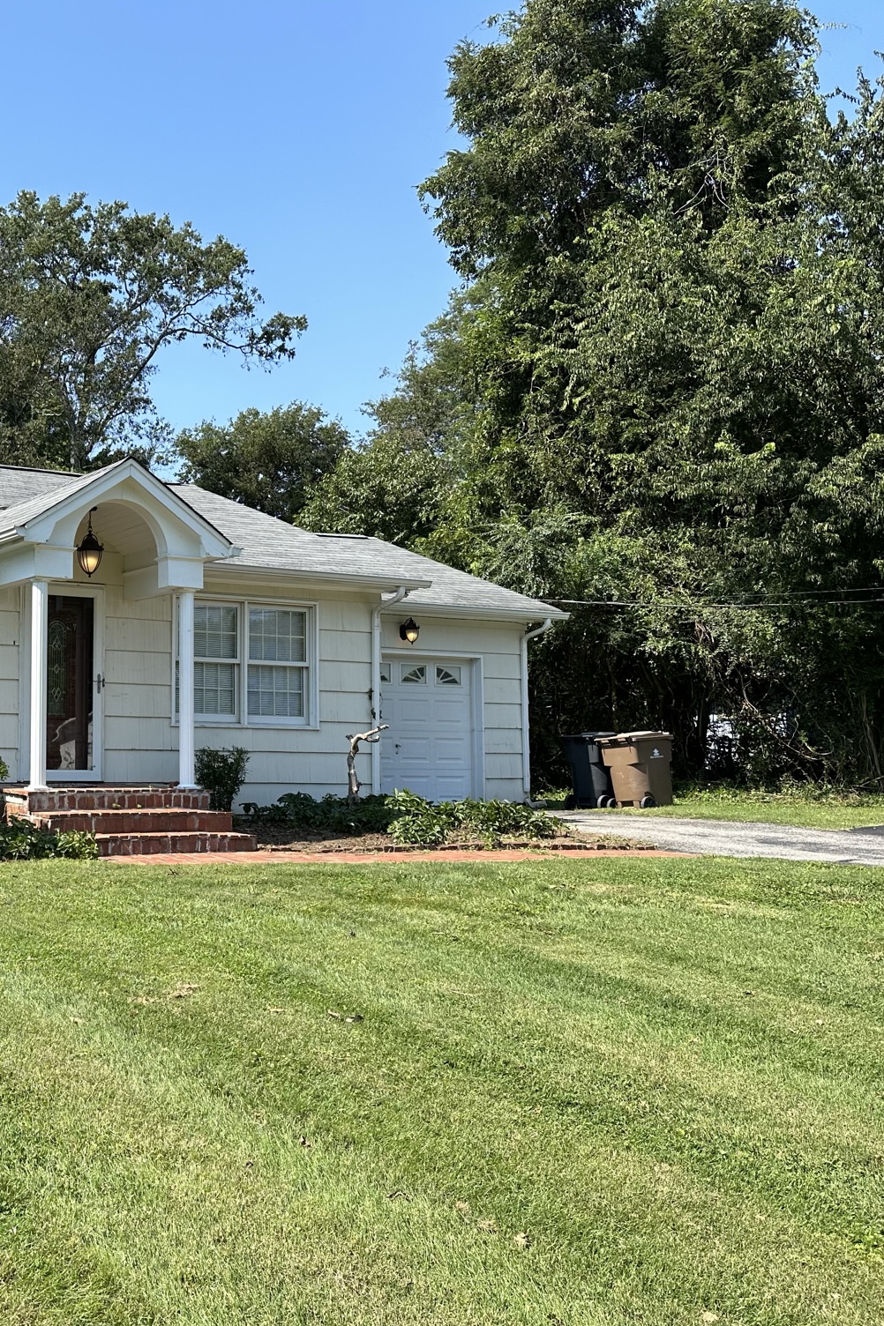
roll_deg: -0.9
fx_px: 1253
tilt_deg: +3.3
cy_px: 657
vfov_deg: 55.8
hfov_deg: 35.2
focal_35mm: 34
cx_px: 0
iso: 80
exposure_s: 1/2660
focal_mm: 6.86
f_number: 1.78
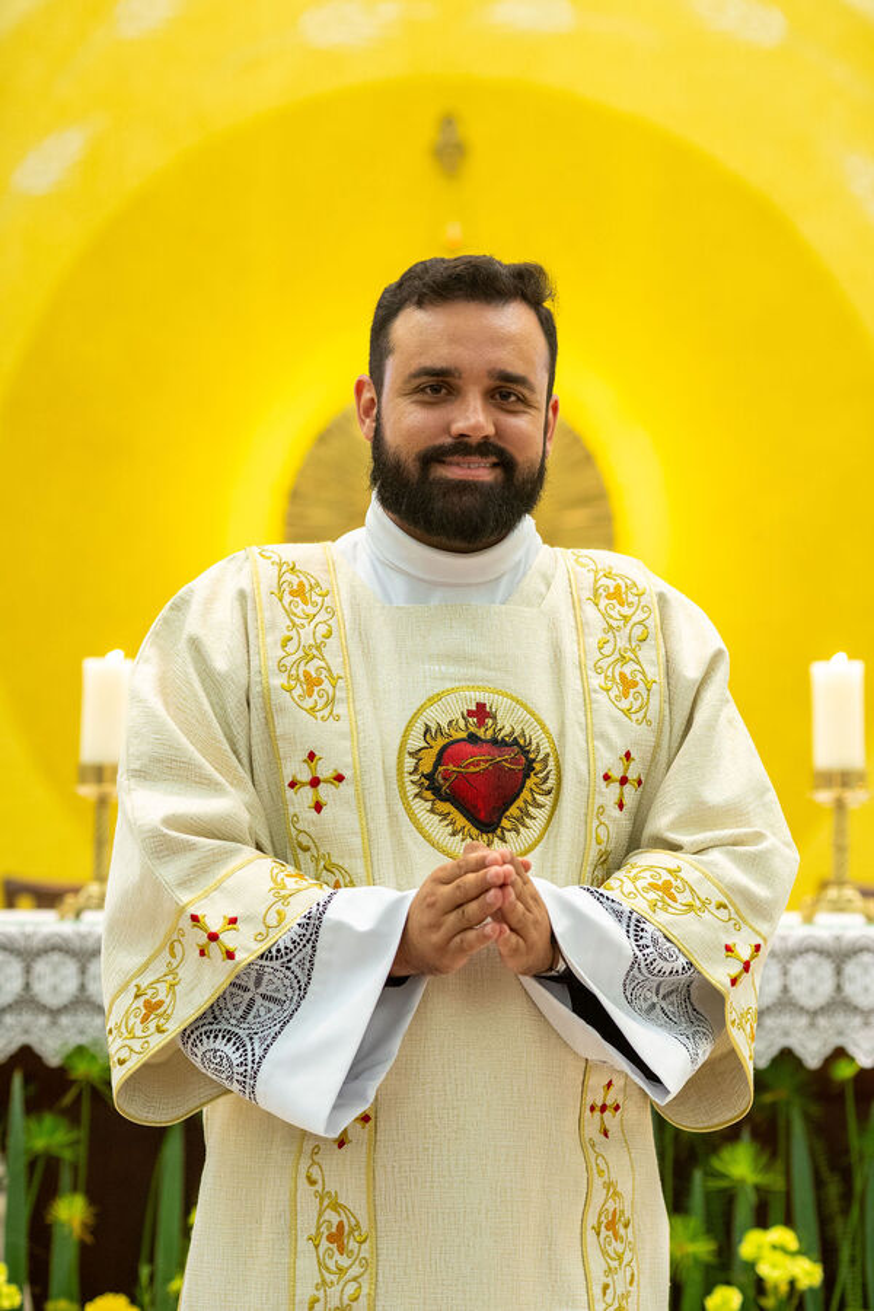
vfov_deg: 23.9
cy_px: 656
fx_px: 3095
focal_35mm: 85
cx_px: 437
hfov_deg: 16.1
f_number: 3.5
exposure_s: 1/125
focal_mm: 85
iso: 2500
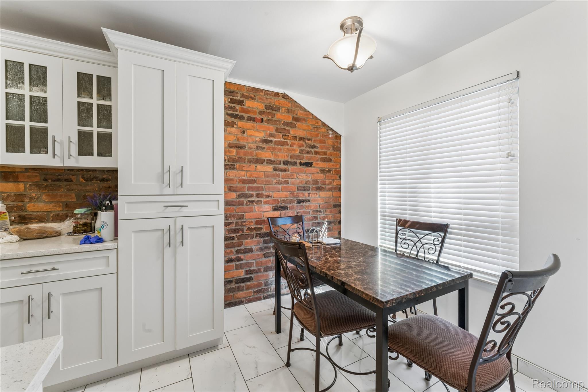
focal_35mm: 14
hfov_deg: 104.3
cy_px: 196
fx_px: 229
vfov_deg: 81.2
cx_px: 294
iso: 400
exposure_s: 1/3.33
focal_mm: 14
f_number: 13
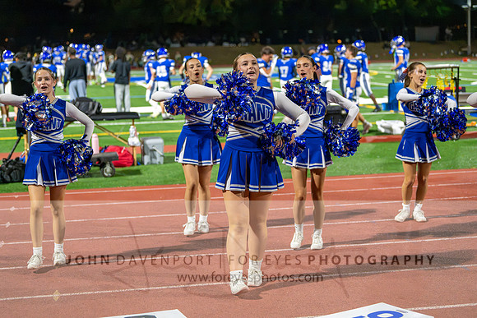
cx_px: 238
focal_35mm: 70
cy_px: 159
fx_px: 928
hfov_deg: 28.8
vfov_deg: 19.5
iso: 11400
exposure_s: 1/1000
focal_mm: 70
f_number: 2.8
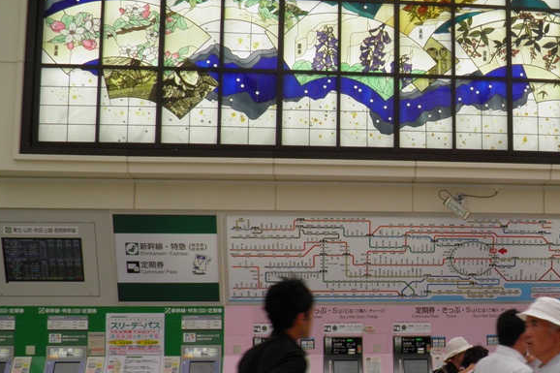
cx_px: 489
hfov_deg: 35.0
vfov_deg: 24.8
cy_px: 266
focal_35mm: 54
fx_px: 840
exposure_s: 1/50
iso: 50
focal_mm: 4.9
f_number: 4.5
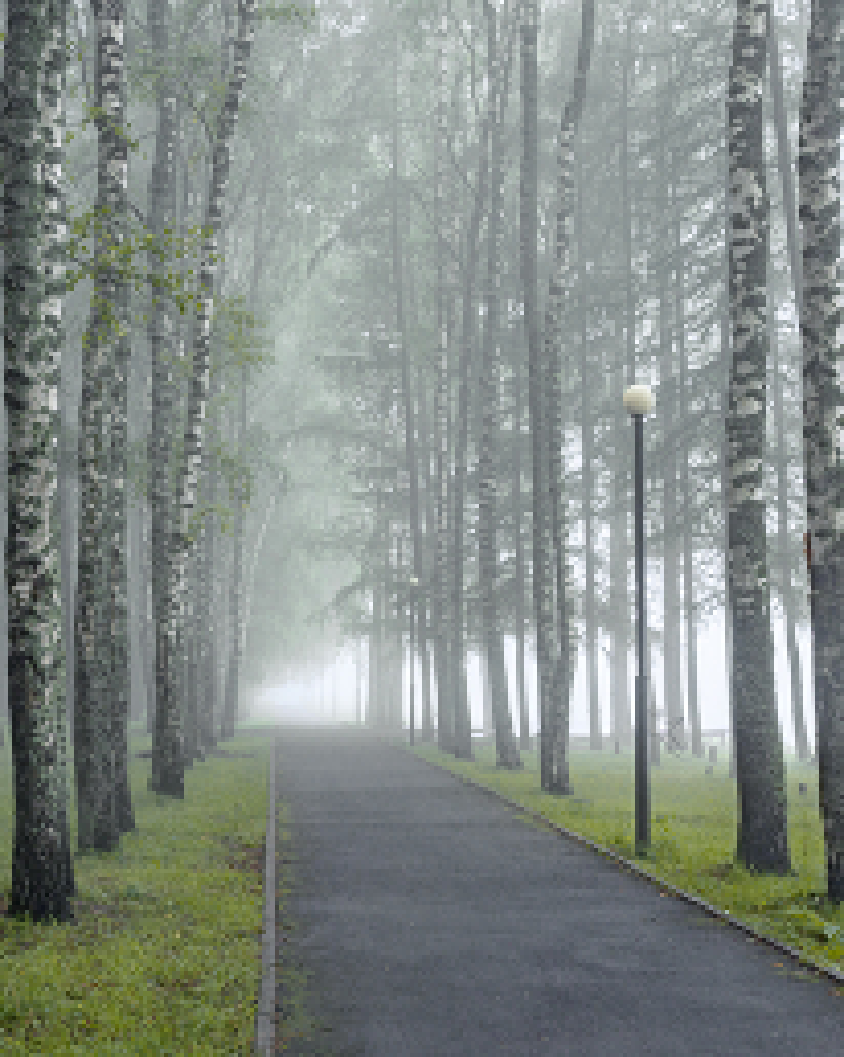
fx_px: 1907
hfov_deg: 24.9
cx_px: 344
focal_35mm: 61
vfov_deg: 31.0
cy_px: 535
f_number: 6.3
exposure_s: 1/4
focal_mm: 23
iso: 200
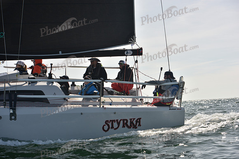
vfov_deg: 19.5
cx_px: 120
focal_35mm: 70
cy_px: 80
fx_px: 465
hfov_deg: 28.8
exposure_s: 1/640
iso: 250
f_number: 5.6
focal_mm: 70
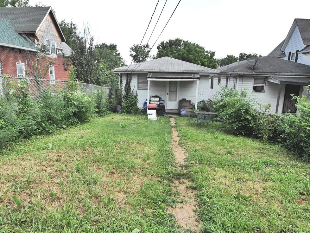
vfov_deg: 58.9
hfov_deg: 73.9
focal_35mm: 23
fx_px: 206
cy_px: 121
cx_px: 157
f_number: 7.1
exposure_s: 1/250
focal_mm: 11
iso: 800
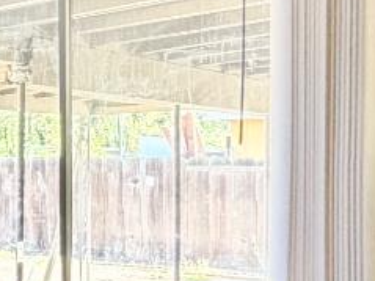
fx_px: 953
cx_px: -359
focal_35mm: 88
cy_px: 155
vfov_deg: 16.8
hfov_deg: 17.0
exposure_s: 1/60
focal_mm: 2.22
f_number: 2.2
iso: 320
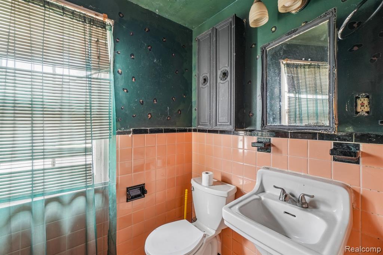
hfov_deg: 100.4
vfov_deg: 77.3
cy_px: 128
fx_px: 160
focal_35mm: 15
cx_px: 192
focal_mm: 10
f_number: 8
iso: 400
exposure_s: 1/4
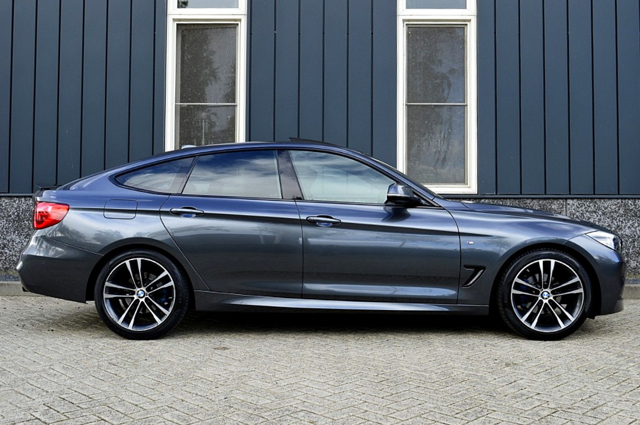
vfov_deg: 36.8
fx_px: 639
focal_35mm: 36
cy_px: 212
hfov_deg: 53.2
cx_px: 320
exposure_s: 1/125
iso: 400
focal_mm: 24
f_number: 9
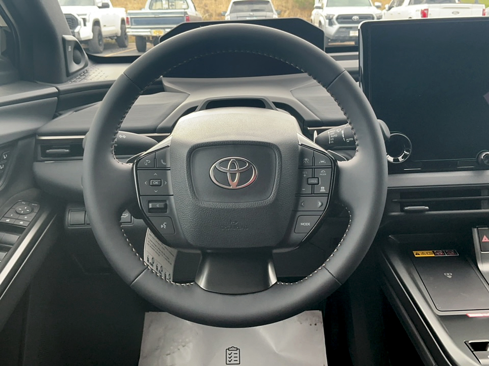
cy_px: 183
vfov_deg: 46.8
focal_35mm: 30
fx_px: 424
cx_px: 244
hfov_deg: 60.0
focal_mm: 3
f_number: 1.8
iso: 40
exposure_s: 1/120
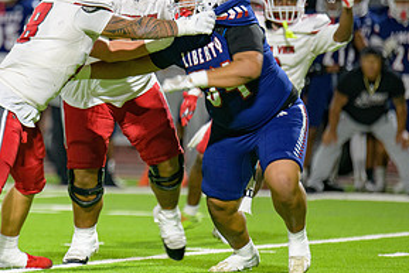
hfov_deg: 3.4
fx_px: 6854
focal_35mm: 603
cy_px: 111
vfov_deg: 2.3
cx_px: 71
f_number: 2.8
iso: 2000
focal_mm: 300
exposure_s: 1/250
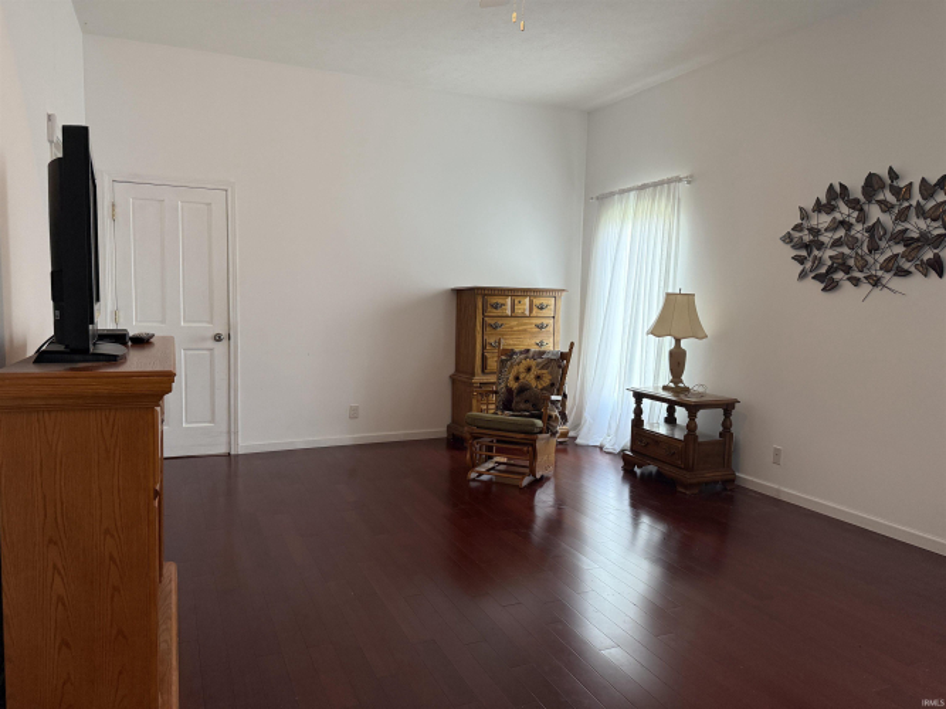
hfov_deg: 71.6
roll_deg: -1.2
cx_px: 473
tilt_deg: -5.0
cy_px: 354
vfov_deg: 56.8
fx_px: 656
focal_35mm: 24
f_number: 1.78
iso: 250
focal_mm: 6.76
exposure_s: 1/60
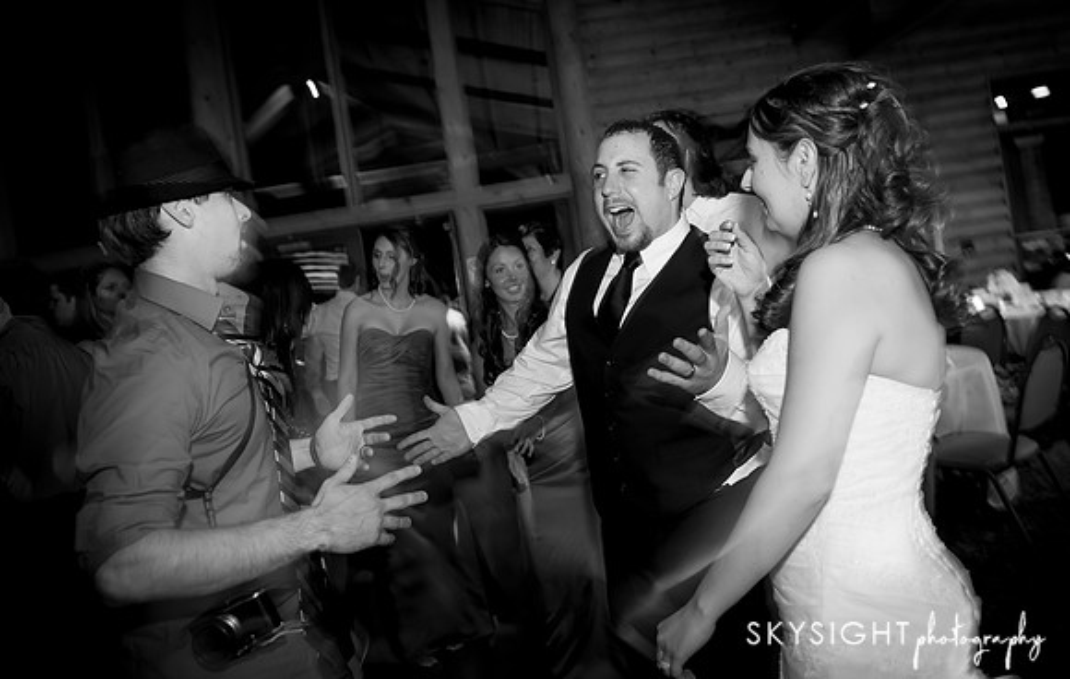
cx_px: 533
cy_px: 286
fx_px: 825
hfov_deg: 65.9
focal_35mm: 28
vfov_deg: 44.6
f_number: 2.8
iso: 1000
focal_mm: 24
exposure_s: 1/8
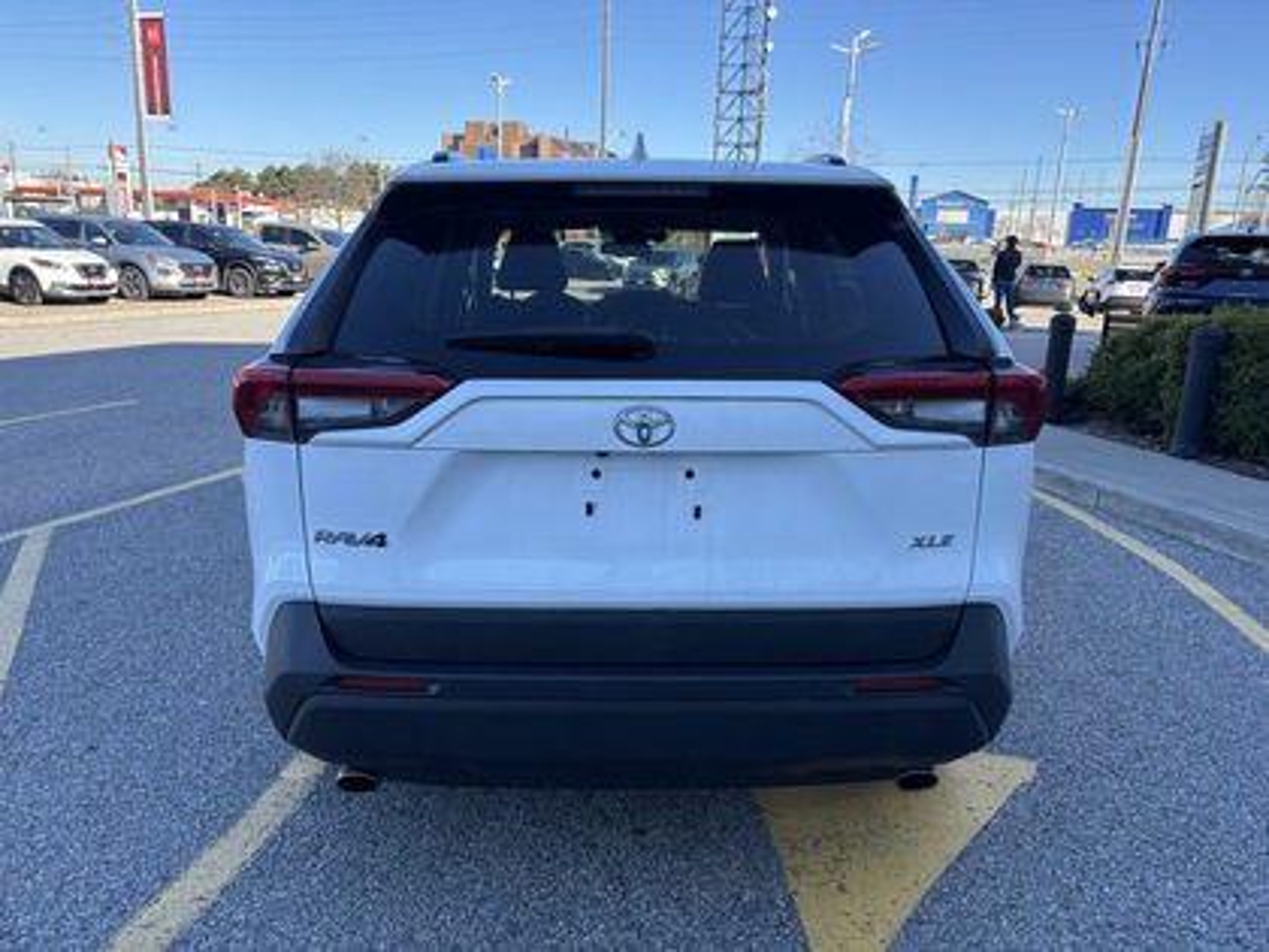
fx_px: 953
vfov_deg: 53.1
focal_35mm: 26
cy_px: 476
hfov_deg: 67.3
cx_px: 634
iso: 50
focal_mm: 5.96
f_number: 1.6
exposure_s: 1/865
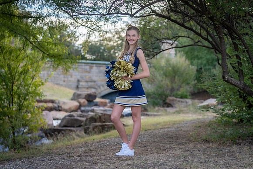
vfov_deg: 19.5
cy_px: 84
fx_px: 492
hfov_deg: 28.8
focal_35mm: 70
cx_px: 126
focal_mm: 70
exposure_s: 1/320
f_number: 2.8
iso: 160
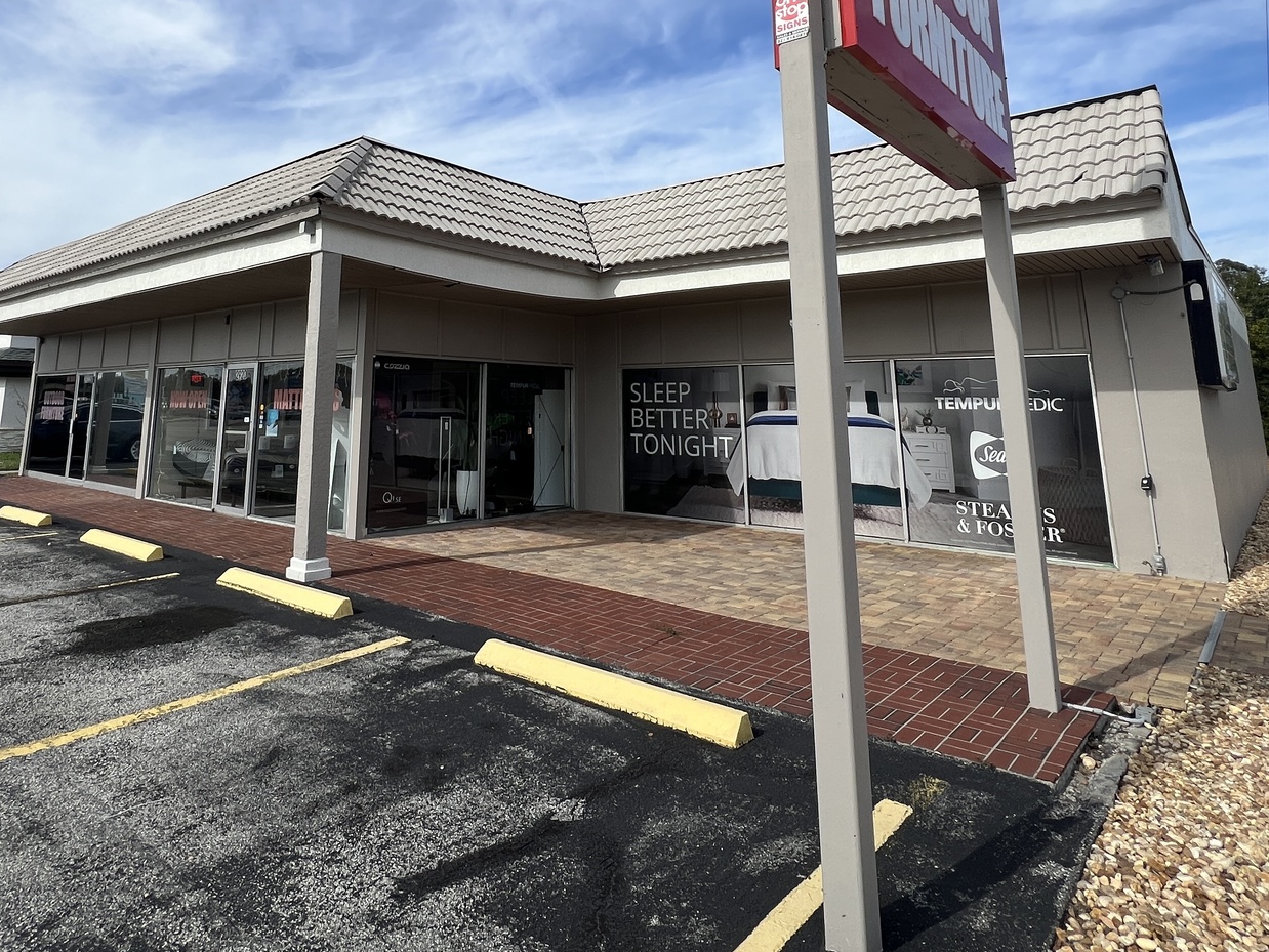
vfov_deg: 60.1
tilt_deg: +11.3
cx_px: 526
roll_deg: -0.5
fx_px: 770
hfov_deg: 78.3
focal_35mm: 21
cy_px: 241
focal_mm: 1.57
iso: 32
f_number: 1.8
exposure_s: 1/2016
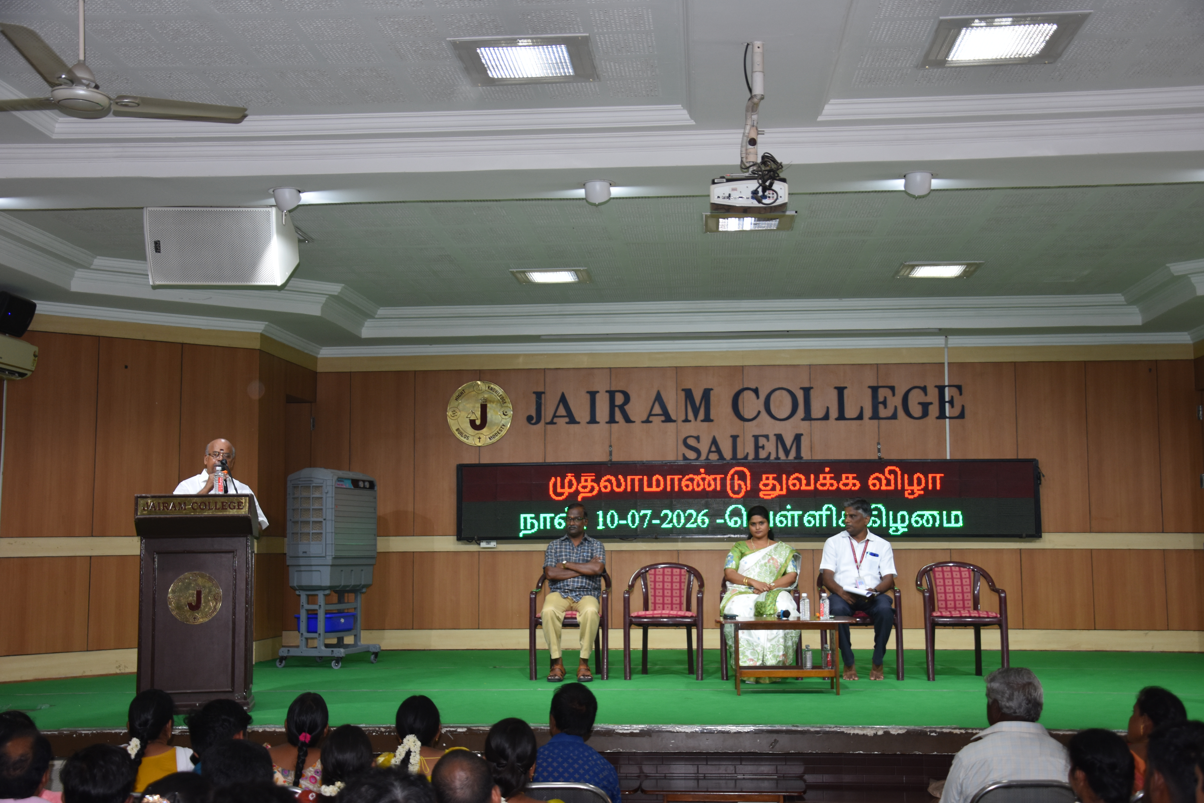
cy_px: 402
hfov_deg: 46.4
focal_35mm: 42
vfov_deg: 31.9
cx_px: 602
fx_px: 1405
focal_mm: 28
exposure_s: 1/80
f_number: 4
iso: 400
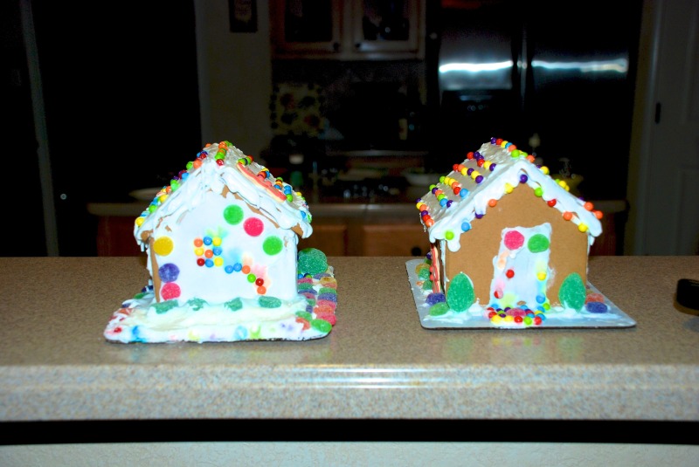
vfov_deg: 32.0
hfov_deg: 46.4
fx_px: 816
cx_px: 350
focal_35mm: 42
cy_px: 234
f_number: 4
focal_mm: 28
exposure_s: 1/60
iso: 200
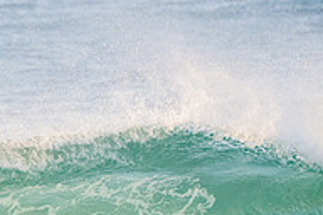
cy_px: 273
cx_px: -89
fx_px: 13556
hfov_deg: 1.4
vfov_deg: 0.9
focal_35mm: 1511
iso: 400
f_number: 5.6
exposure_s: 1/1600
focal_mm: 500
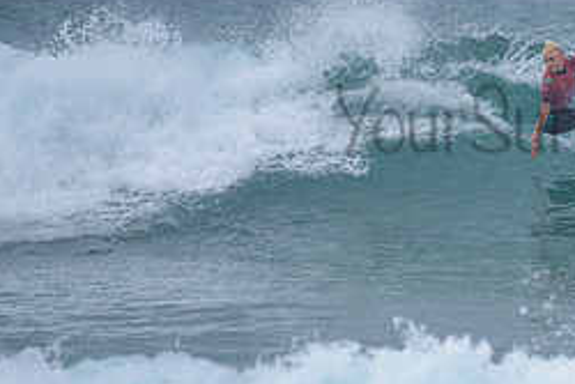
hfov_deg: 1.8
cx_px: 573
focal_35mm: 1162
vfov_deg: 1.2
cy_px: 100
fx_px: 18570
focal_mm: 500
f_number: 5.6
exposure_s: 1/2000
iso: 250
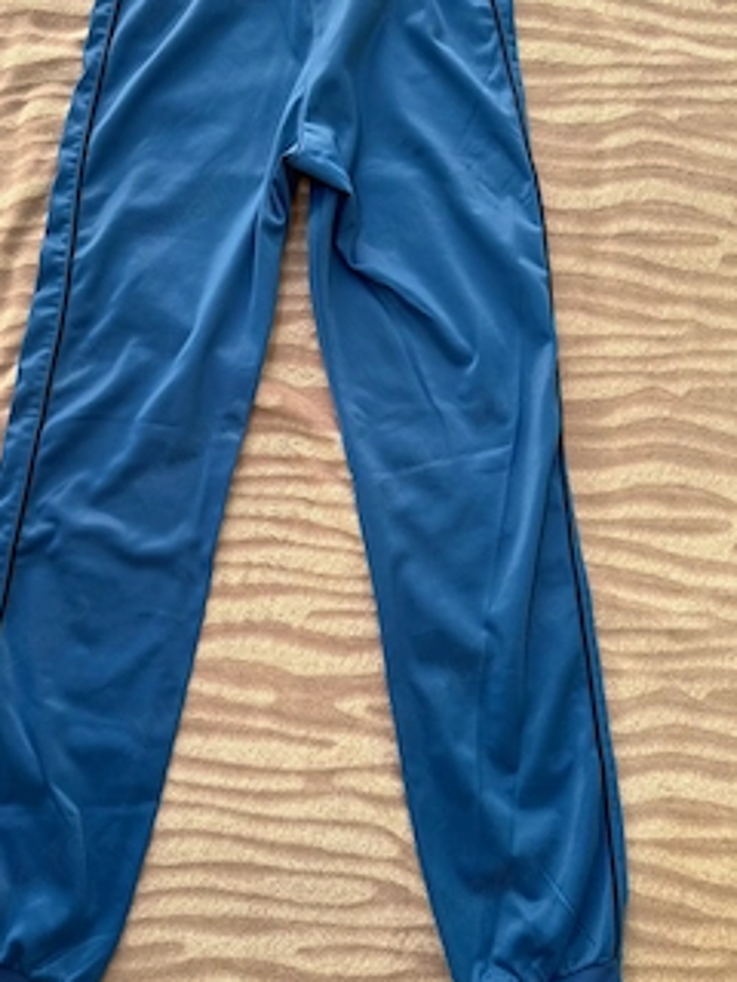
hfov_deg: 46.5
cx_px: 292
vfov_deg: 59.9
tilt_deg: -80.1
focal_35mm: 30
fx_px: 852
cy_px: 463
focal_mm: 6.76
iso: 200
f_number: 1.78
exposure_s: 1/118
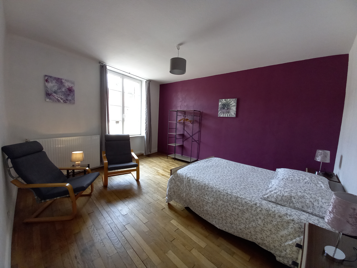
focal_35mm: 13
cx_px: 178
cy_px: 134
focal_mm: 1.42
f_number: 2.2
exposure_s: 1/50
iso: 100
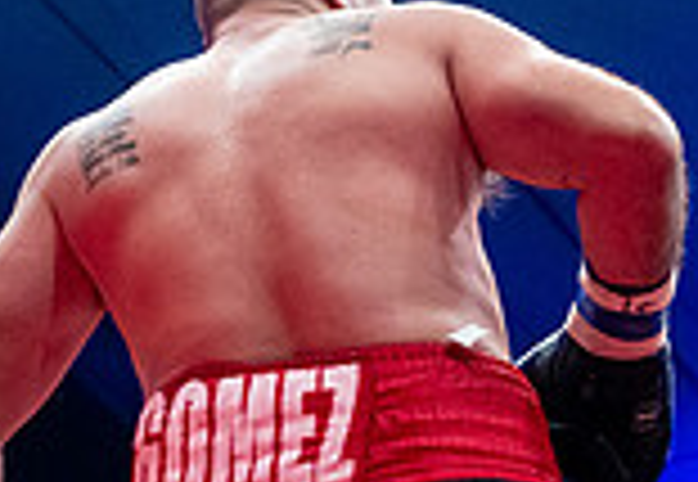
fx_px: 2646
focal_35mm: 135
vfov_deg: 10.4
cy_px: 226
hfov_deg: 14.7
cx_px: 757
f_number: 2.8
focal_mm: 28
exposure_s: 1/1000
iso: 4000
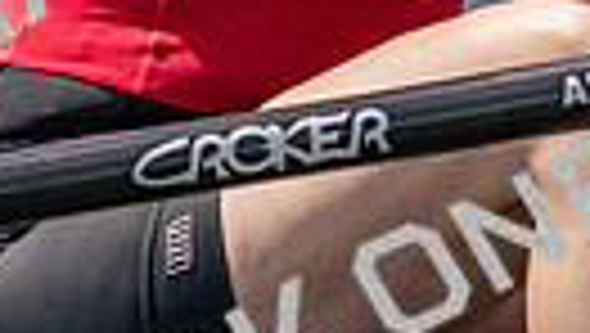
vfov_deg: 1.0
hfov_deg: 1.8
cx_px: 486
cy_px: -358
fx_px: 18307
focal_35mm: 1169
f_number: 5.6
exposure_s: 1/2000
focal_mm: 252
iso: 250
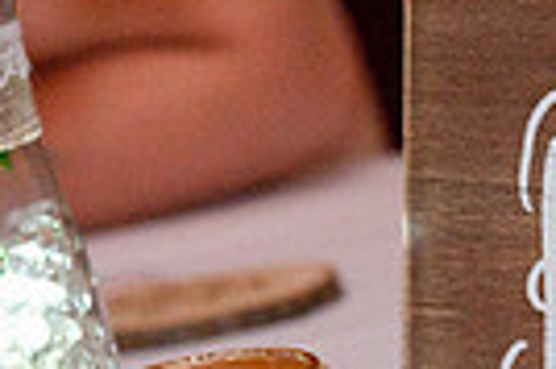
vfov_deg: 5.7
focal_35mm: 242
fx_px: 3733
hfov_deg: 8.4
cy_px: 274
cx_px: 797
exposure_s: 1/125
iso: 3200
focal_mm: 56
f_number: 5.6
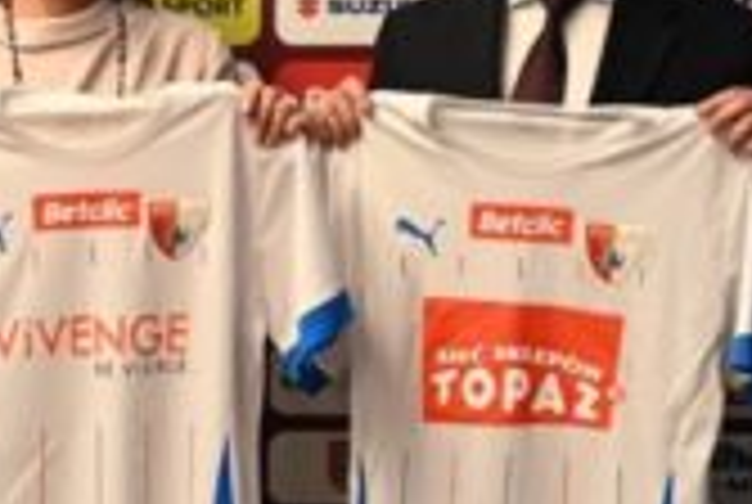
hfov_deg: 12.9
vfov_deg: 8.8
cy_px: 477
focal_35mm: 156
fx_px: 3264
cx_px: -95
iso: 2000
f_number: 4.8
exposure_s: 1/60
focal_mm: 34
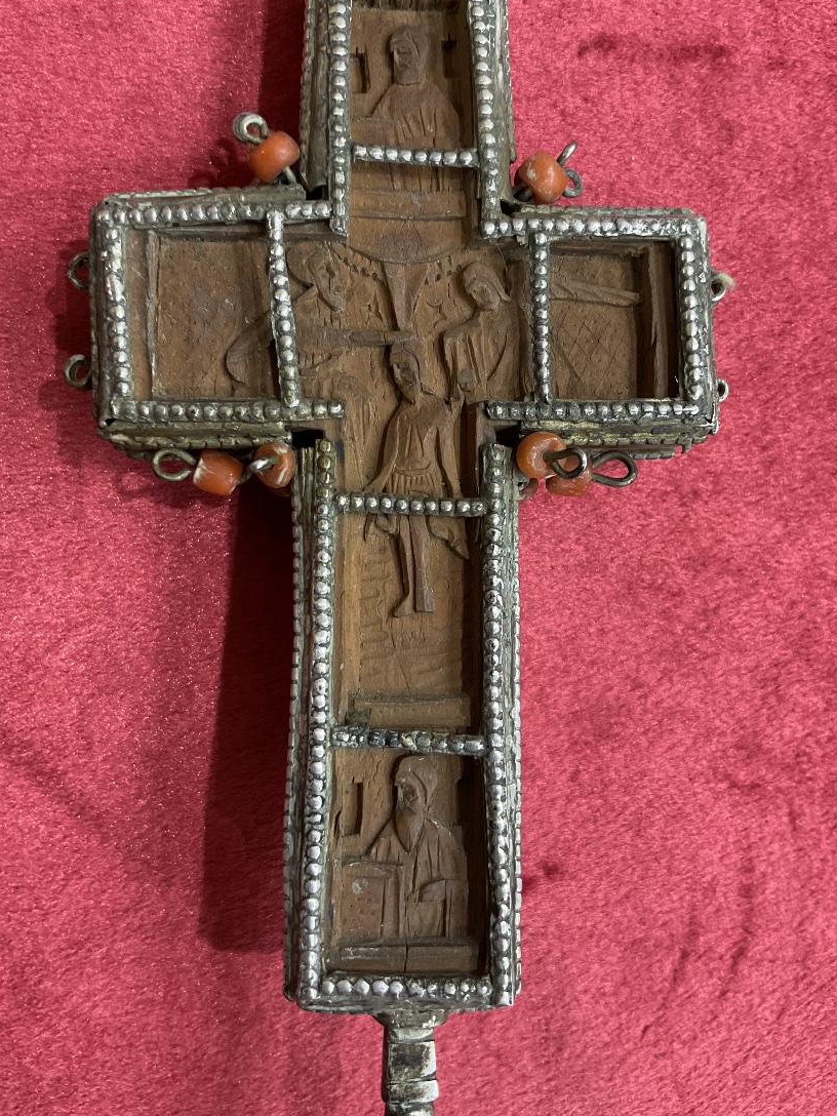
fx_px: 1032
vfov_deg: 56.7
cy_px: 509
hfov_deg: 44.2
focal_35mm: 32
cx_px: 407
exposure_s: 1/50
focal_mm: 3
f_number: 1.8
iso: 160
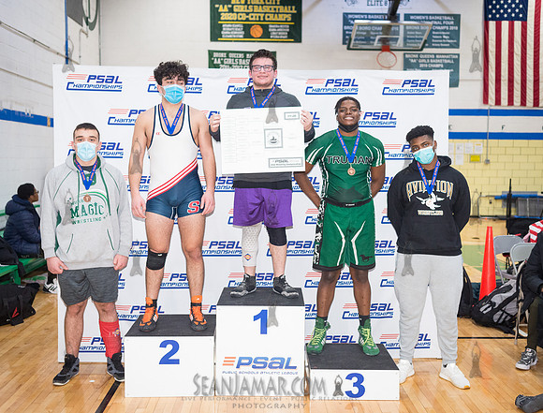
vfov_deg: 37.2
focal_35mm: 39
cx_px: 281
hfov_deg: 47.8
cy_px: 207
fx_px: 613
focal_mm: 35
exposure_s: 1/320
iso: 4000
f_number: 3.5
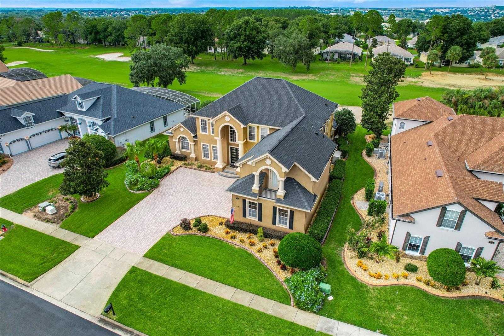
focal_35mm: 22
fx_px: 308
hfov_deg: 78.6
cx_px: 252
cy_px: 168
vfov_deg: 57.2
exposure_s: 1/60
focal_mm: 8.38
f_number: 2.8
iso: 120
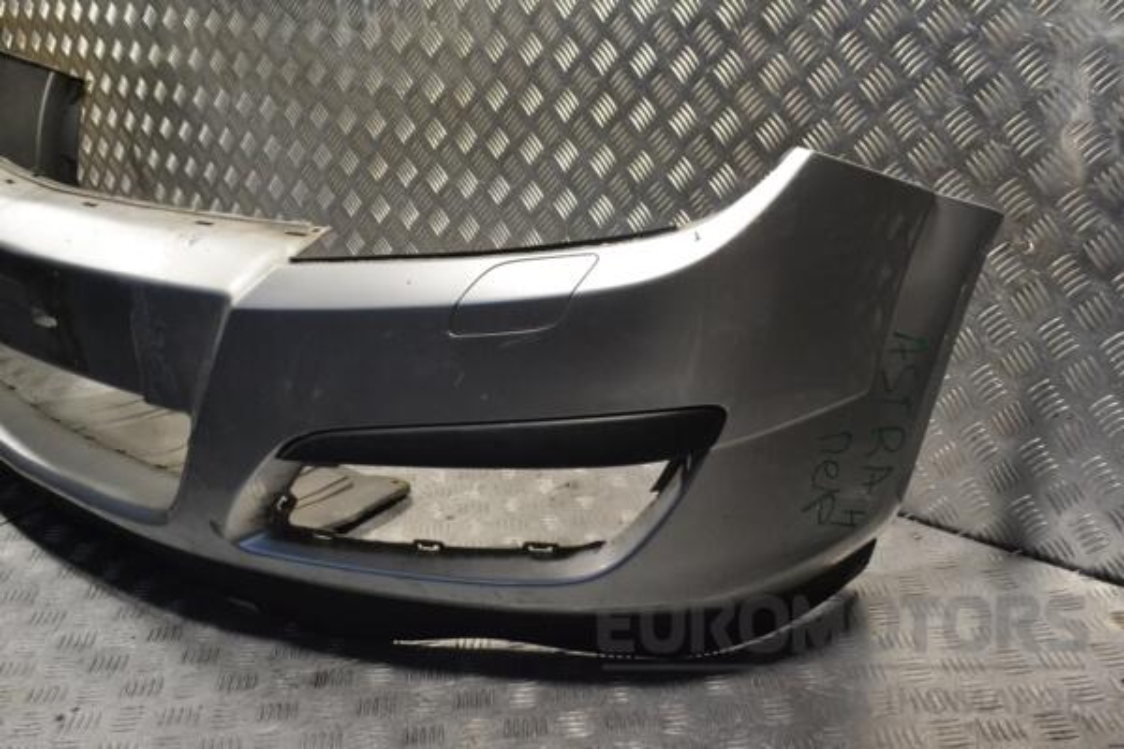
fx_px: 1218
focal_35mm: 39
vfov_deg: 34.2
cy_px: 374
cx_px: 562
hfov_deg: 49.6
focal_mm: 26
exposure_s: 1/320
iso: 3200
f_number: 10
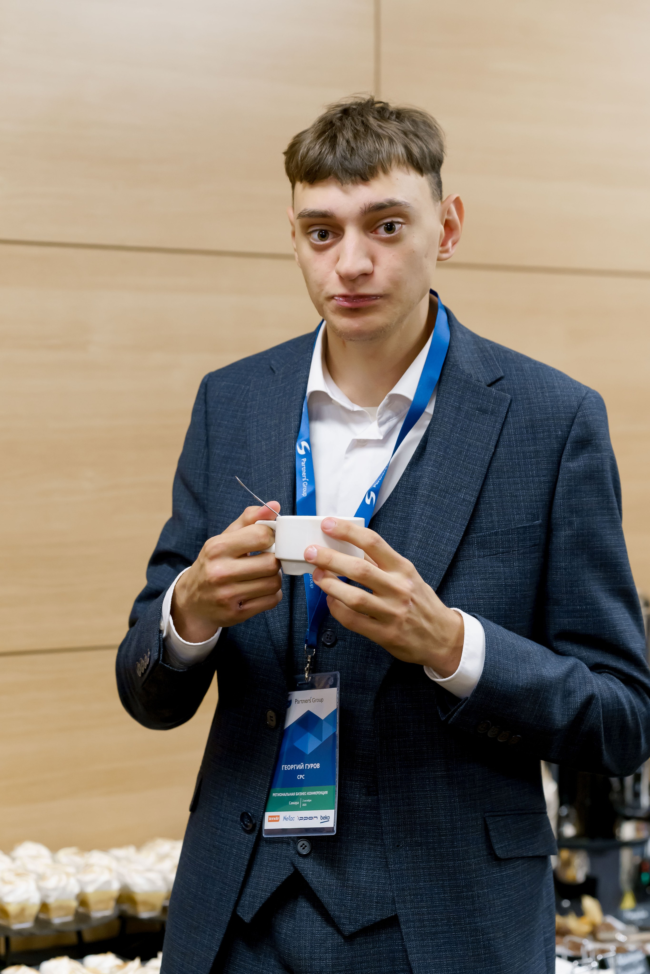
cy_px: 487
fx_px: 2166
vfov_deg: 25.4
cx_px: 325
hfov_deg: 17.1
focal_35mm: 80
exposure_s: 1/125
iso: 2000
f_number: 4
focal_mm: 80
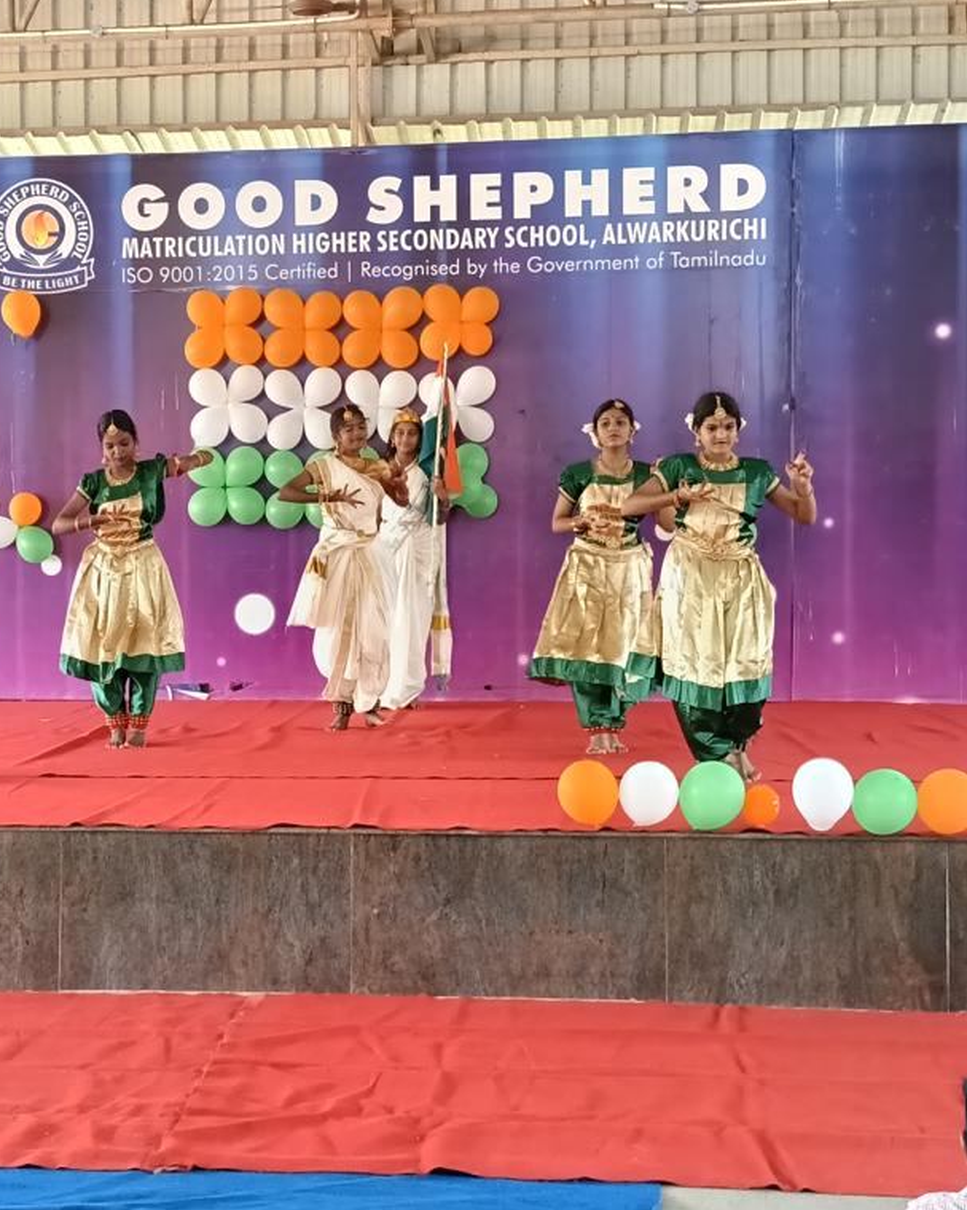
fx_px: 1932
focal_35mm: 54
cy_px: 601
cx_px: 331
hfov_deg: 27.9
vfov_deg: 34.7
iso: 400
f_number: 1.8
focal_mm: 3.98
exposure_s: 1/50
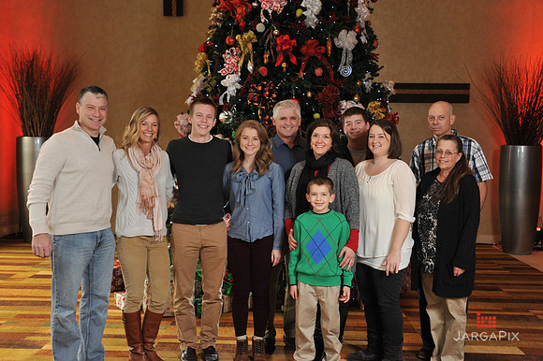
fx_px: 603
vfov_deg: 33.4
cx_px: 272
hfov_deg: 48.5
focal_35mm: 40
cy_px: 180
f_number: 6.3
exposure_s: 1/100
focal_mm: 40
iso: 1600
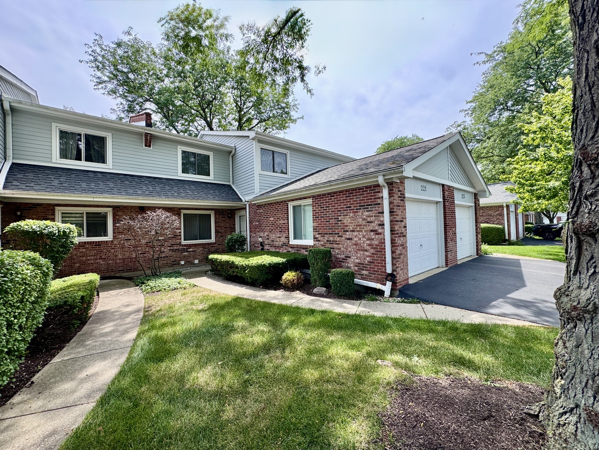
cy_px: 225
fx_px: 242
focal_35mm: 14
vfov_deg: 85.7
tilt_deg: -0.2
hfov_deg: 102.1
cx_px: 300
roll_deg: +1.2
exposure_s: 1/448
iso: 40
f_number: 2.2
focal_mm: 2.22
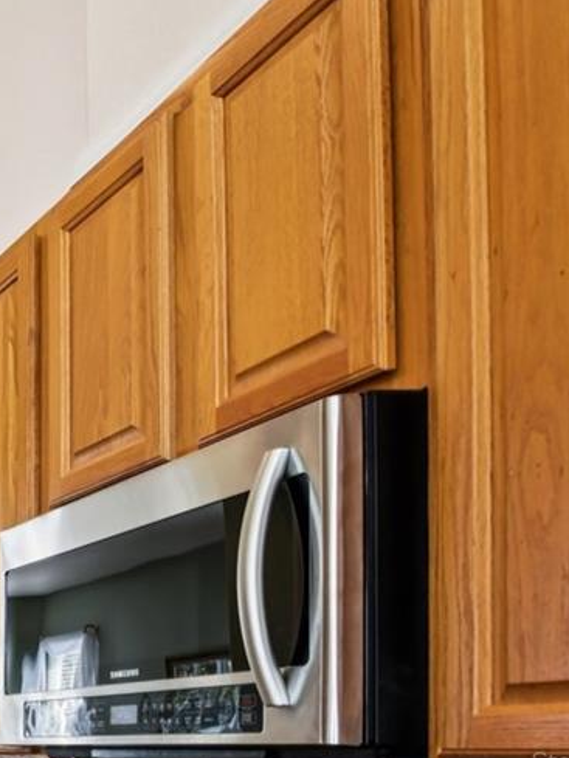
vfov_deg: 38.1
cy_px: 763
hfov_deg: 19.2
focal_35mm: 44
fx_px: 964
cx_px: -571
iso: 400
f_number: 8
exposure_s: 1/8
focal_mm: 14
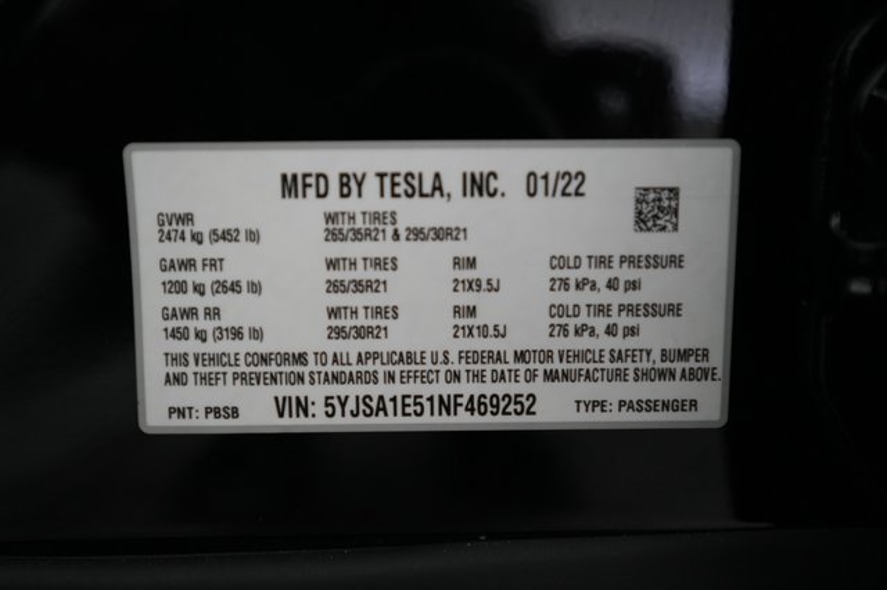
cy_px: 295
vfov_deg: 46.4
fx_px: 690
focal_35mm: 28
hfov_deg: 65.5
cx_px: 444
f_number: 2.8
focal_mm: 28
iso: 3200
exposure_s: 1/160
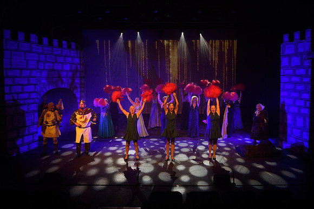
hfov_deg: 64.6
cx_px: 177
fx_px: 247
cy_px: 90
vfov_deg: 45.7
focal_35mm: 28
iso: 1000
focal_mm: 24
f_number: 3.5
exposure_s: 1/60
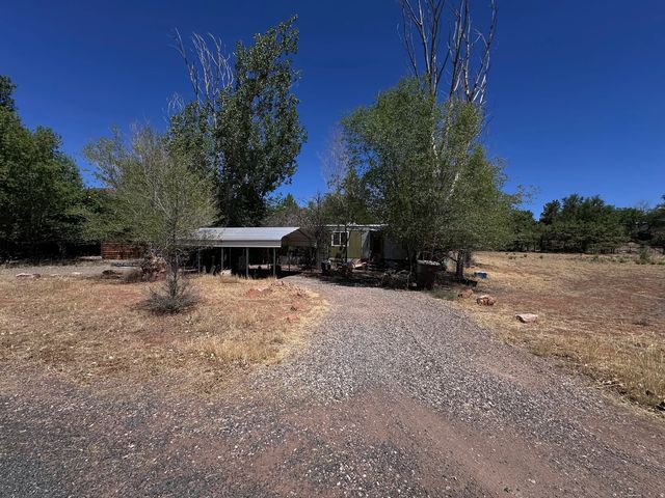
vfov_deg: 85.7
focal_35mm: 14
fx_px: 269
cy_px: 249
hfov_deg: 102.1
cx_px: 332
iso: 50
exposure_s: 1/4132
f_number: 2.2
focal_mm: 2.22
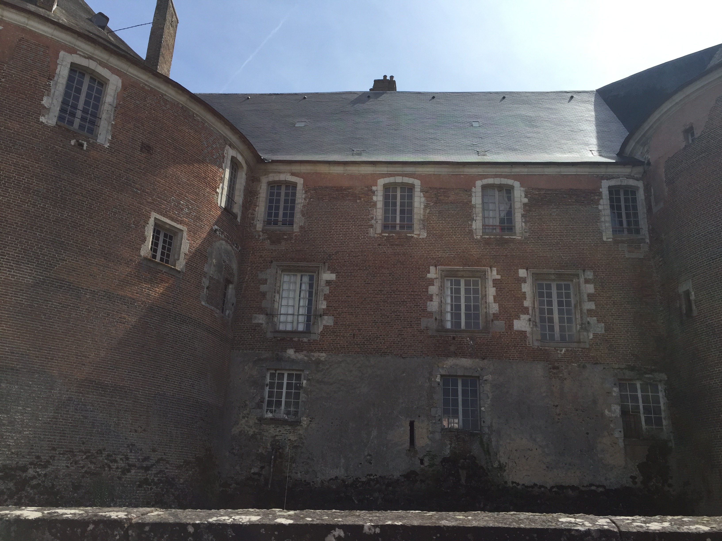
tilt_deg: +19.7
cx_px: 361
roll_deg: -3.5
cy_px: 270
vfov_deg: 48.2
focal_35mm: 29
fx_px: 605
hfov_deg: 61.7
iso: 32
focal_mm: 4.15
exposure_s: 1/1980
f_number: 2.2
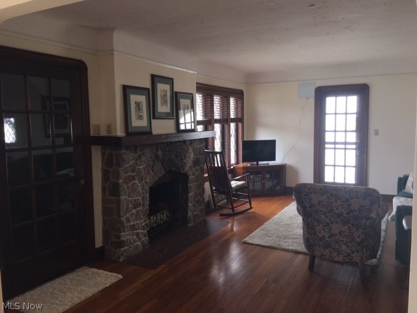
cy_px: 156
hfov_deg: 61.7
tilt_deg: -4.7
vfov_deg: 48.2
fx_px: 349
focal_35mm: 29
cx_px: 208
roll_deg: -0.1
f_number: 2.2
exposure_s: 1/32
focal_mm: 4.15
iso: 25
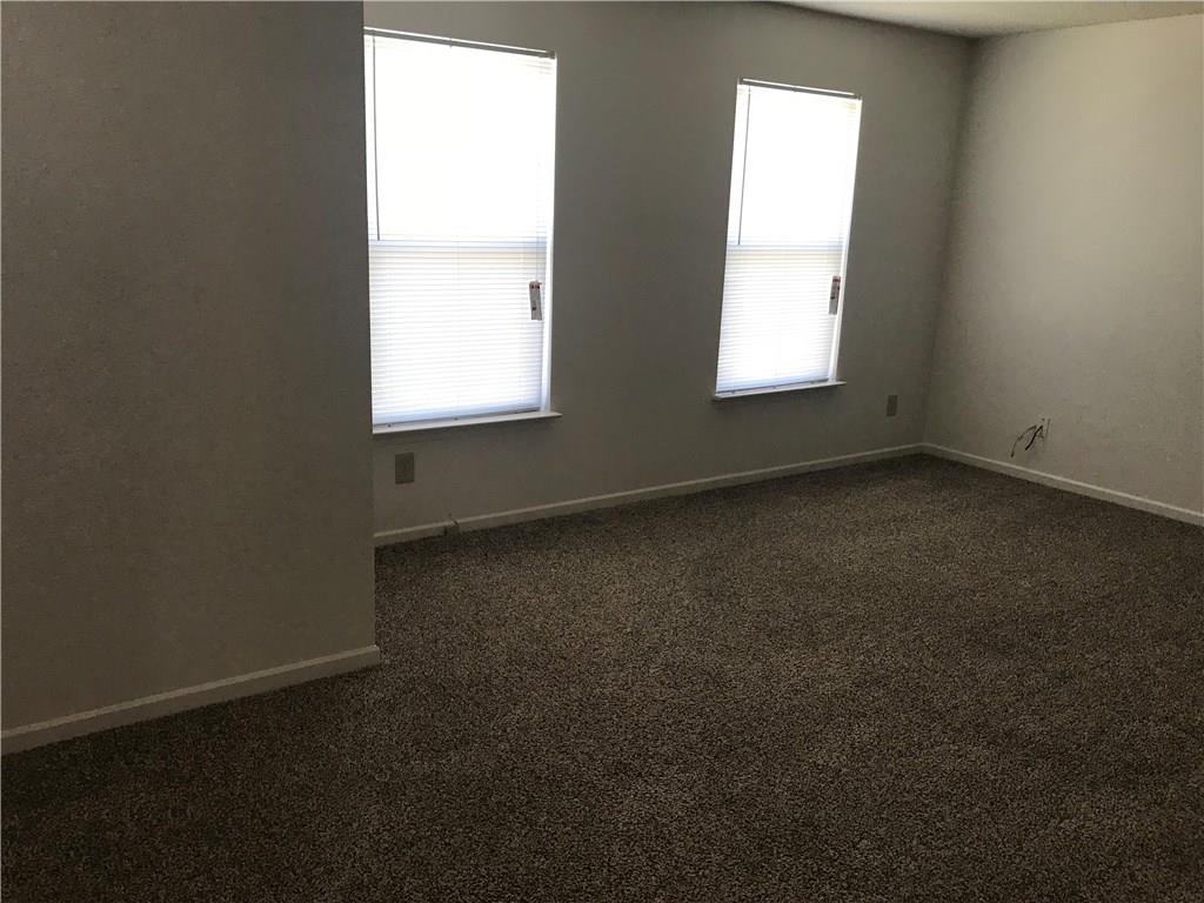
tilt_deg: -12.5
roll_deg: -2.0
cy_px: 452
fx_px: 974
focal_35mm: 28
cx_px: 602
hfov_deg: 63.4
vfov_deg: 49.7
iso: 20
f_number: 1.8
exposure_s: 1/30
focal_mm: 3.99
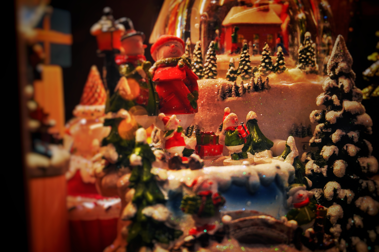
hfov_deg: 19.5
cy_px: 126
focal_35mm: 105
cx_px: 190
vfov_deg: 13.0
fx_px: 1105
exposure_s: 1/30
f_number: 5.6
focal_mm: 70
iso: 640
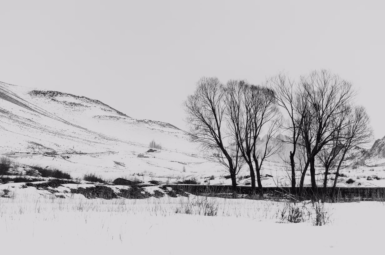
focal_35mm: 117
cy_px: 128
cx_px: 192
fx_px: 1249
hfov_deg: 17.5
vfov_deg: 11.7
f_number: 14
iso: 100
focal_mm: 78
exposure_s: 1/800
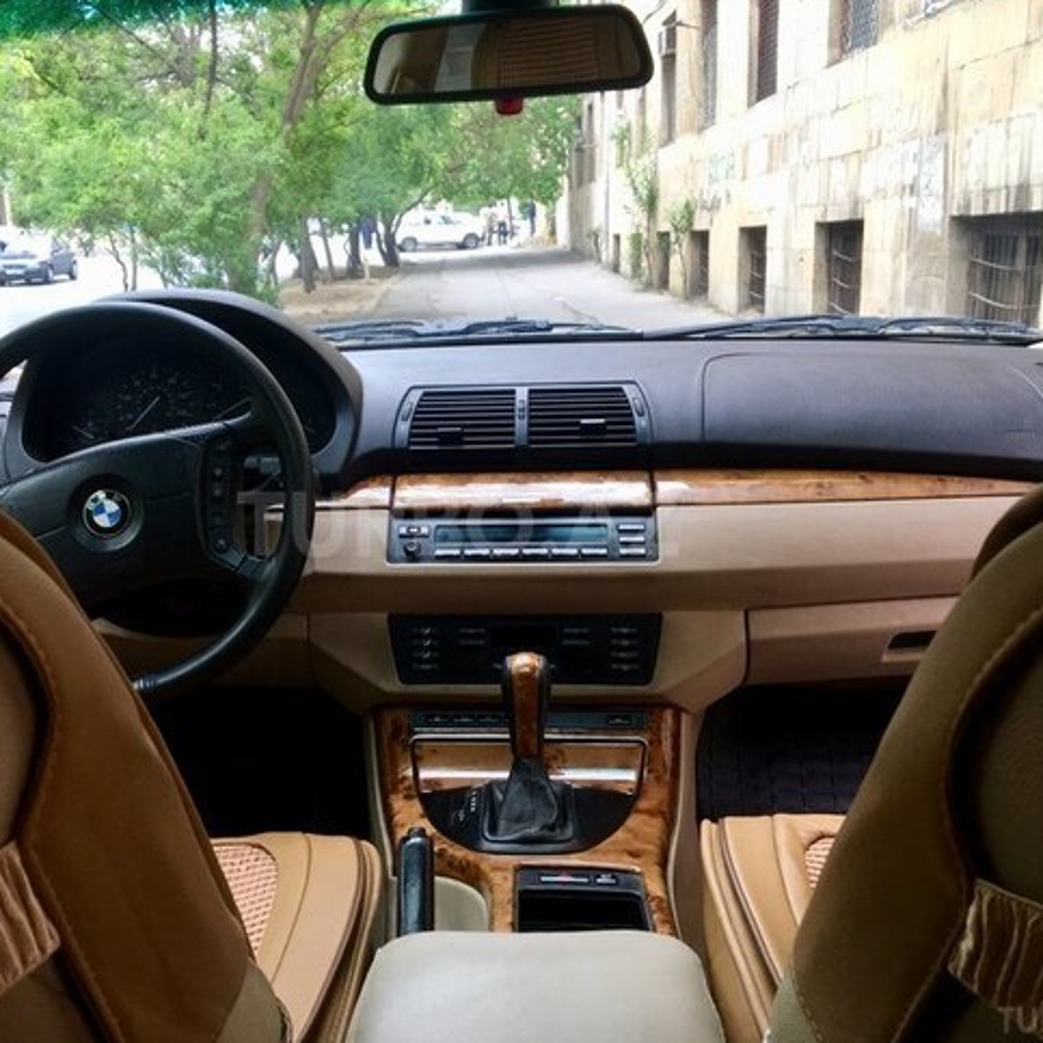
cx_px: 458
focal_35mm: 35
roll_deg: +1.8
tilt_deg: -15.2
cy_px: 524
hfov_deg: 47.1
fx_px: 1193
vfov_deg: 47.2
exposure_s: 1/100
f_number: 2.2
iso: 32
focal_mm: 4.15
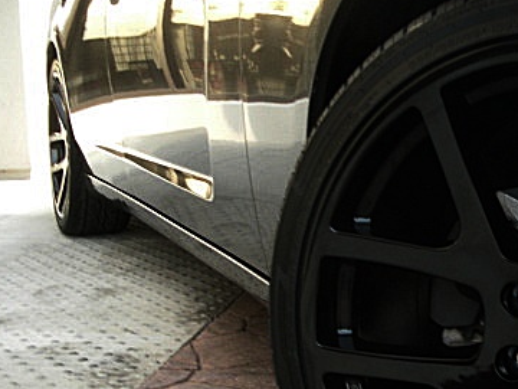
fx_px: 958
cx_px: 445
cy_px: 255
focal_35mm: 64
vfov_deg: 22.8
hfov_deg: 29.3
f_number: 2.8
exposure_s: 1/80
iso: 200
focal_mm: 6.3
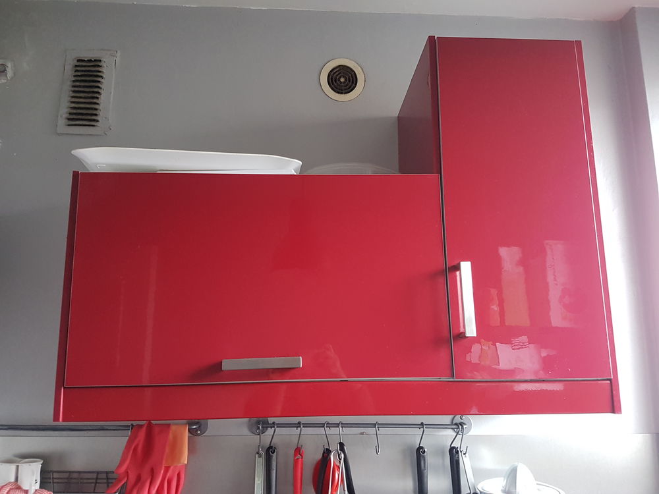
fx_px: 495
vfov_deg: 53.1
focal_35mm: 26
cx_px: 330
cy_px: 247
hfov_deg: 67.3
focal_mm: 4.2
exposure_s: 1/10
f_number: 1.7
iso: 200
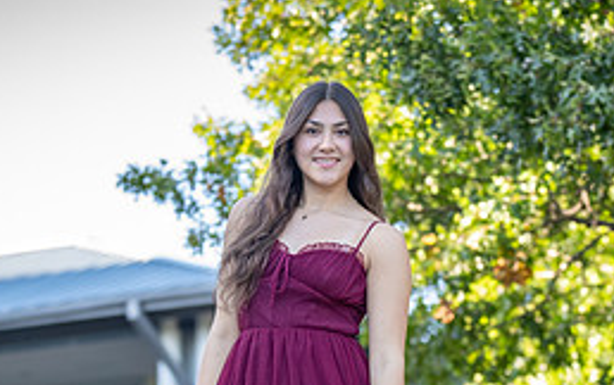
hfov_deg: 11.3
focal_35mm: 186
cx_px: 331
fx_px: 3117
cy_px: 424
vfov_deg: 7.0
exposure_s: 1/320
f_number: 2.8
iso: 320
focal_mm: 75
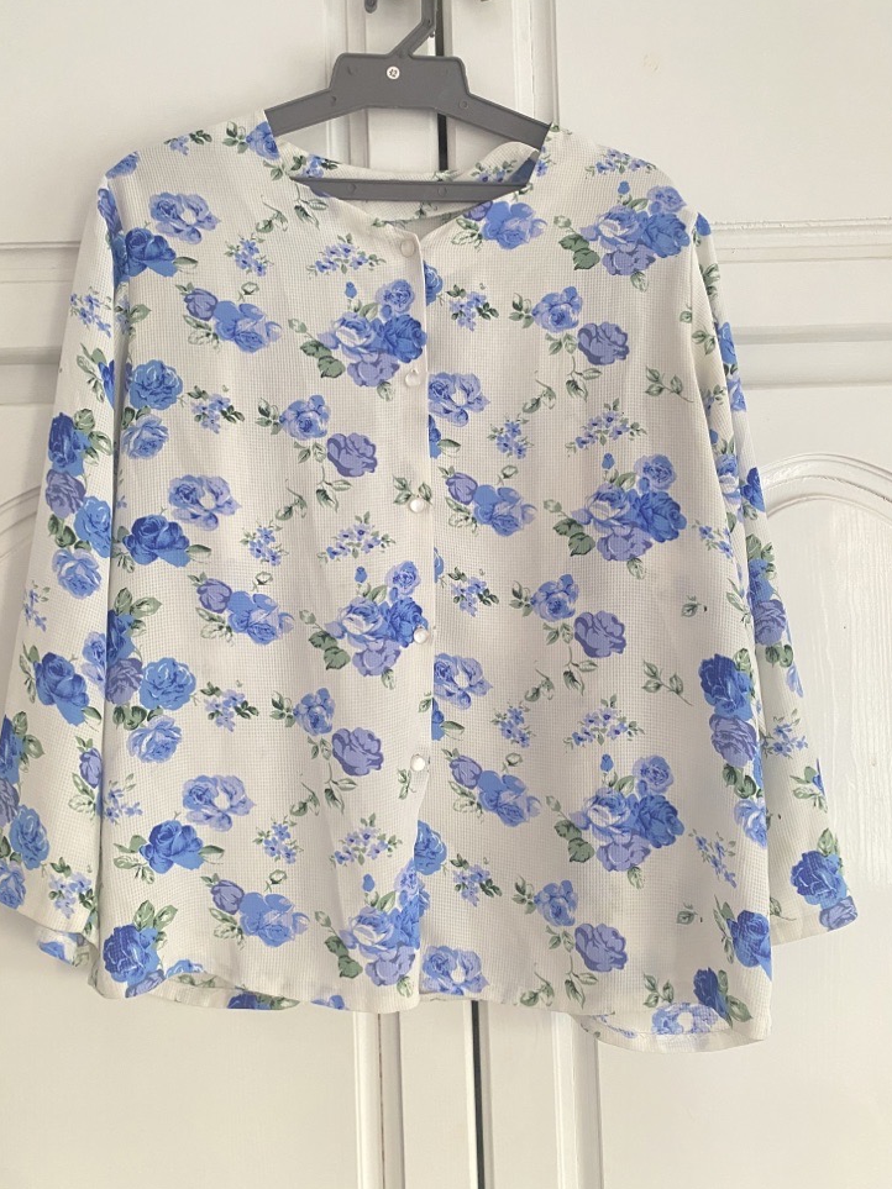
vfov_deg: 65.3
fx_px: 928
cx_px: 442
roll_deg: +0.5
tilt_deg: +3.5
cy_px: 585
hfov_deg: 51.3
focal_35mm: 27
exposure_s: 1/60
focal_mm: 4.25
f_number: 1.8
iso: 400
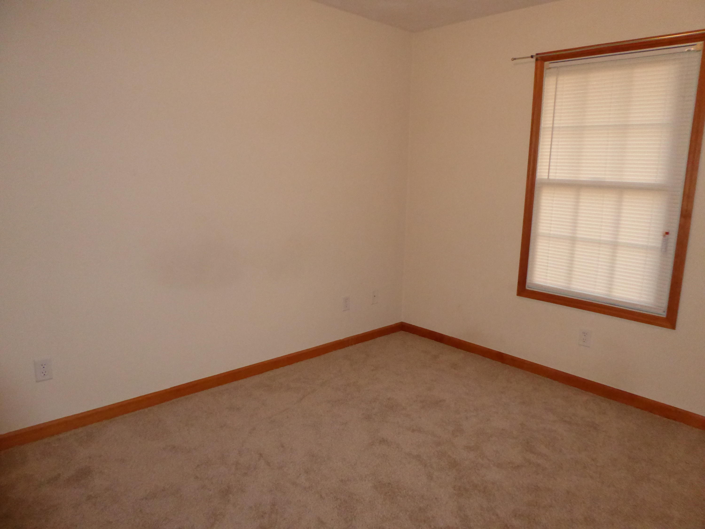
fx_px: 509
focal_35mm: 25
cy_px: 264
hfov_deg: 69.4
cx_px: 352
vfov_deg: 54.9
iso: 800
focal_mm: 4.3
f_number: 3.3
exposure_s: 1/60
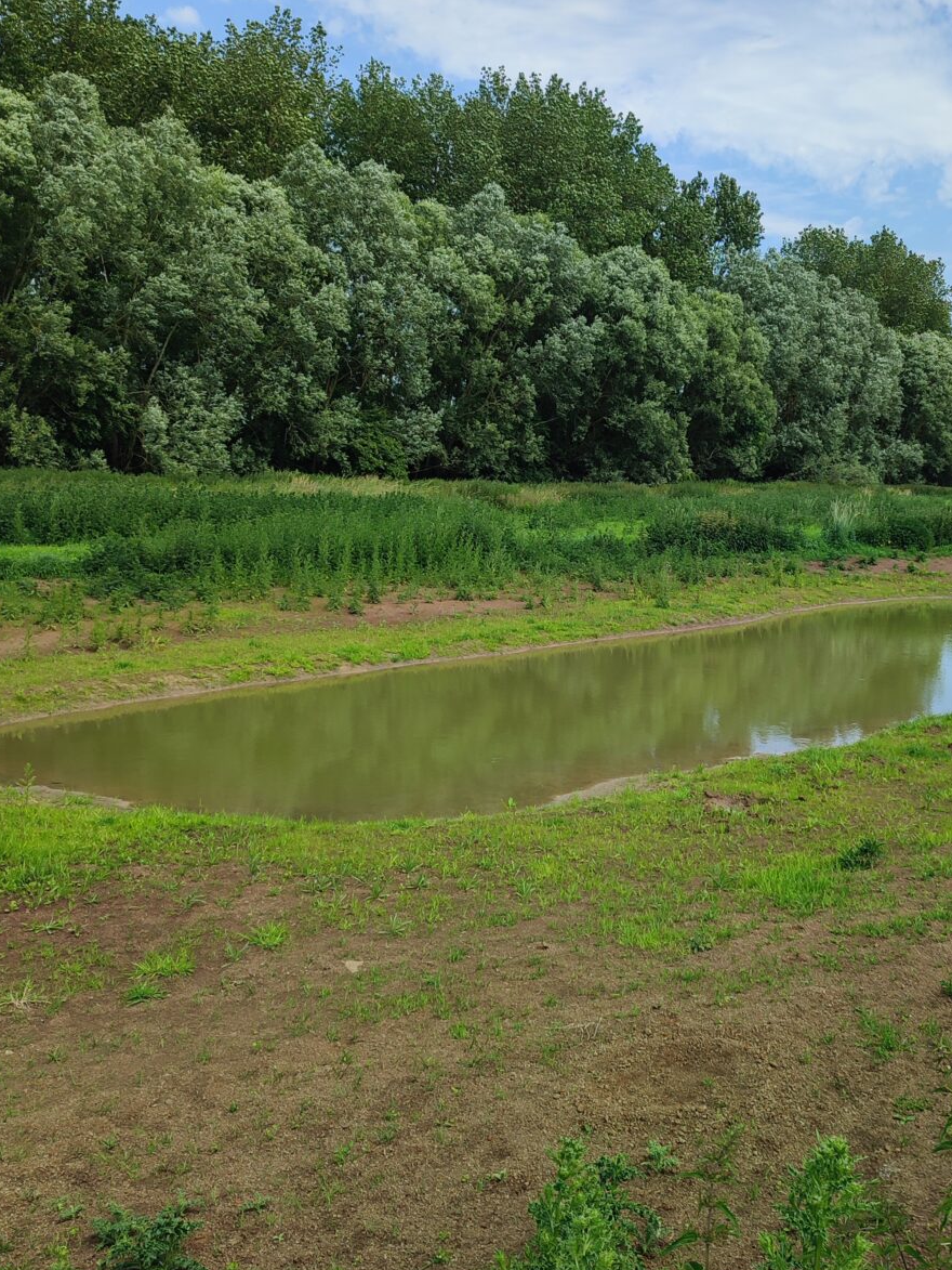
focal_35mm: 36
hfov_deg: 39.2
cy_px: 569
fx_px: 1320
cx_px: 634
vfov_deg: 51.3
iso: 50
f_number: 1.89
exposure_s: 1/788
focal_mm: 5.89
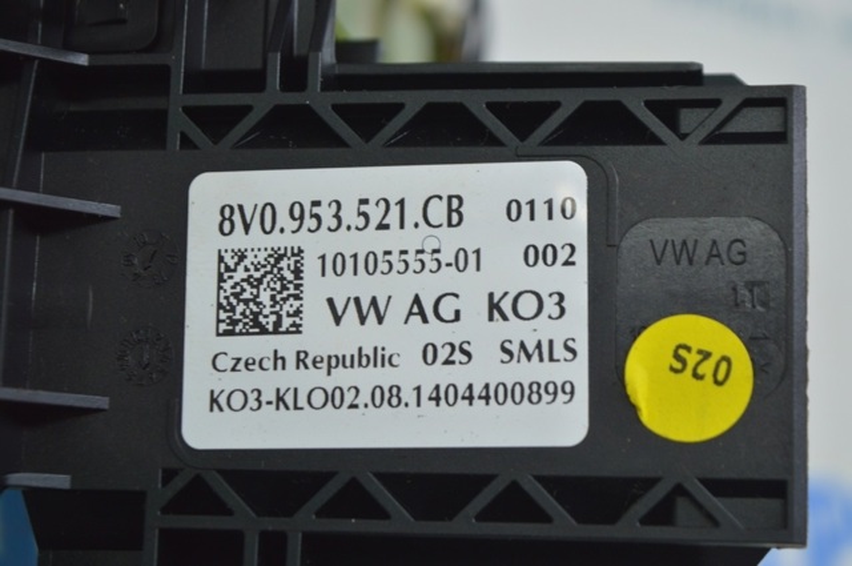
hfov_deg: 24.6
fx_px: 1950
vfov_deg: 16.5
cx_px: 426
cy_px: 283
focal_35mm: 82
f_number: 5.6
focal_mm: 55
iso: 400
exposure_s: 1/40
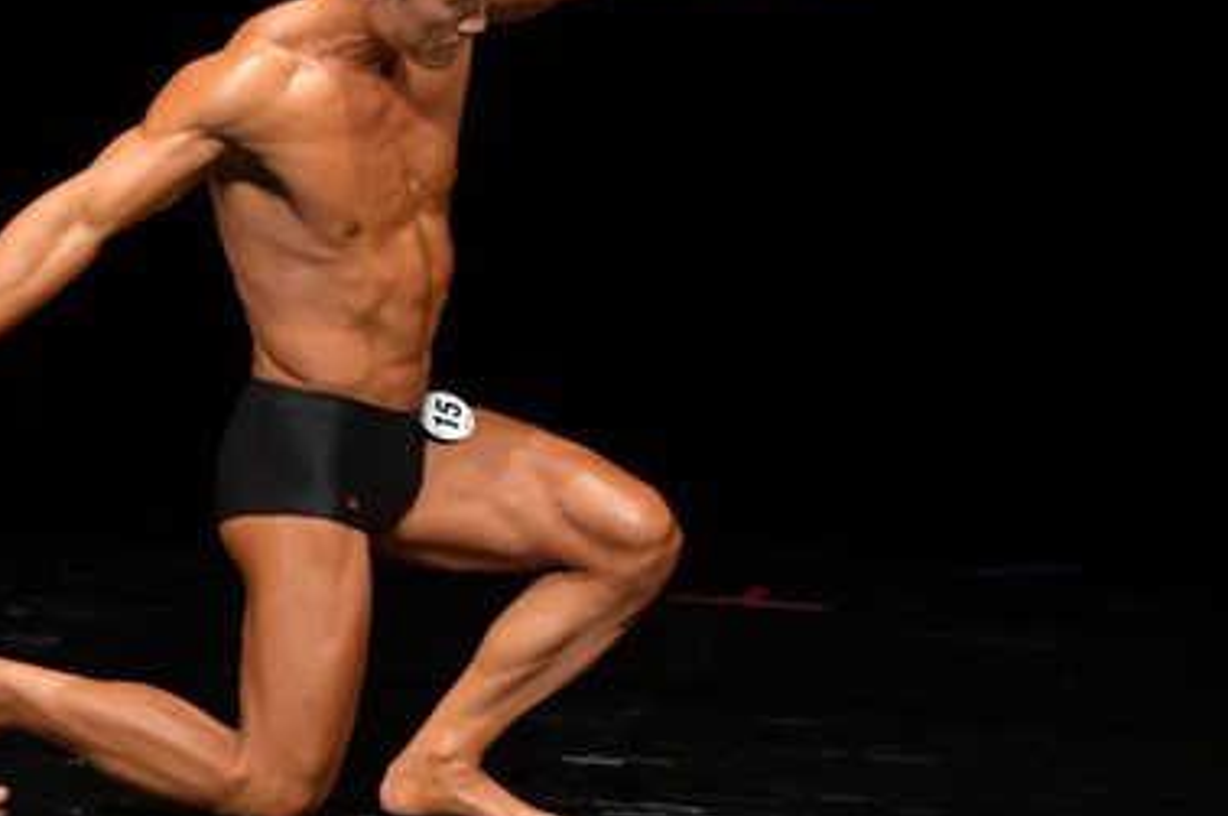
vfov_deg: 2.5
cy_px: 124
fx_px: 18873
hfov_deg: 3.7
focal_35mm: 554
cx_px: 262
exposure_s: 1/400
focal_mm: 180
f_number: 5.6
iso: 3200
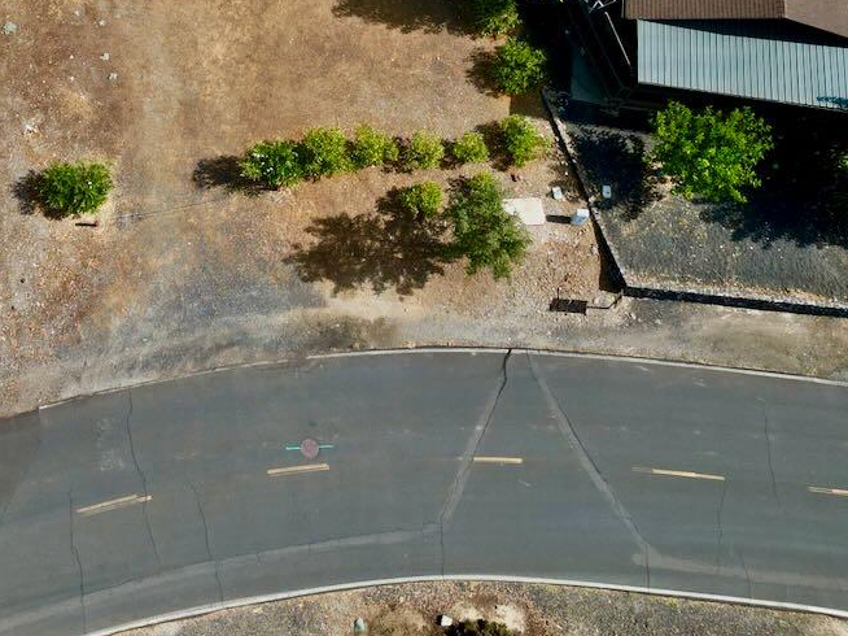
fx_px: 1151
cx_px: 194
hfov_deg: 39.2
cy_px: 25
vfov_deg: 29.2
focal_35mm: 47
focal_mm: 6.72
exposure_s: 1/1500
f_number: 1.7
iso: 110
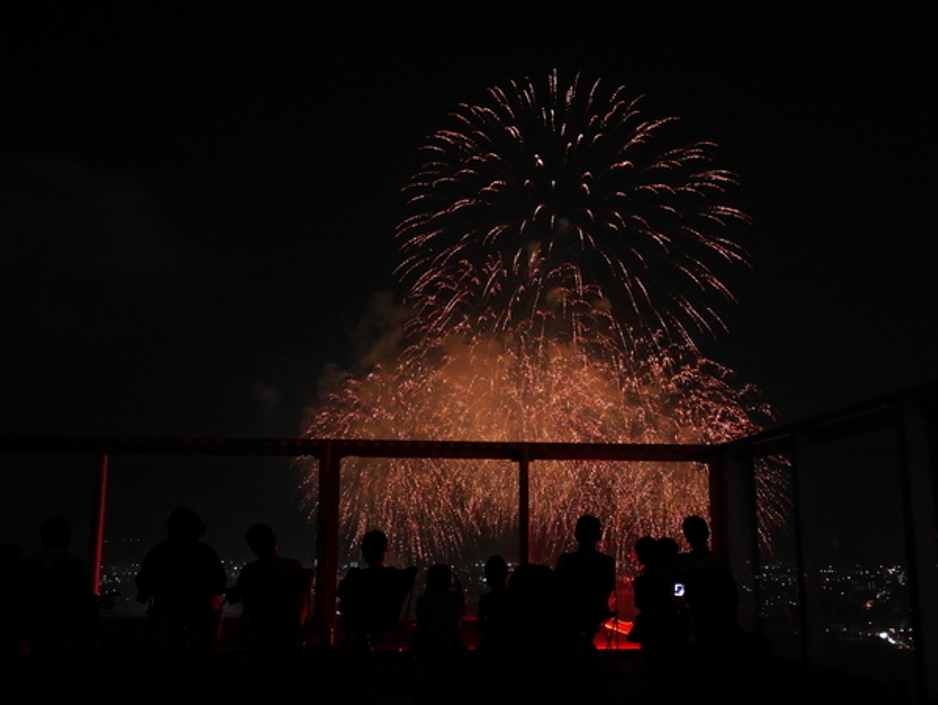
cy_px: 352
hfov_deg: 48.9
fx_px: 1031
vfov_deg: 37.8
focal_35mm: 38
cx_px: 469
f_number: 4.3
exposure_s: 1/15
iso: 3200
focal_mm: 19
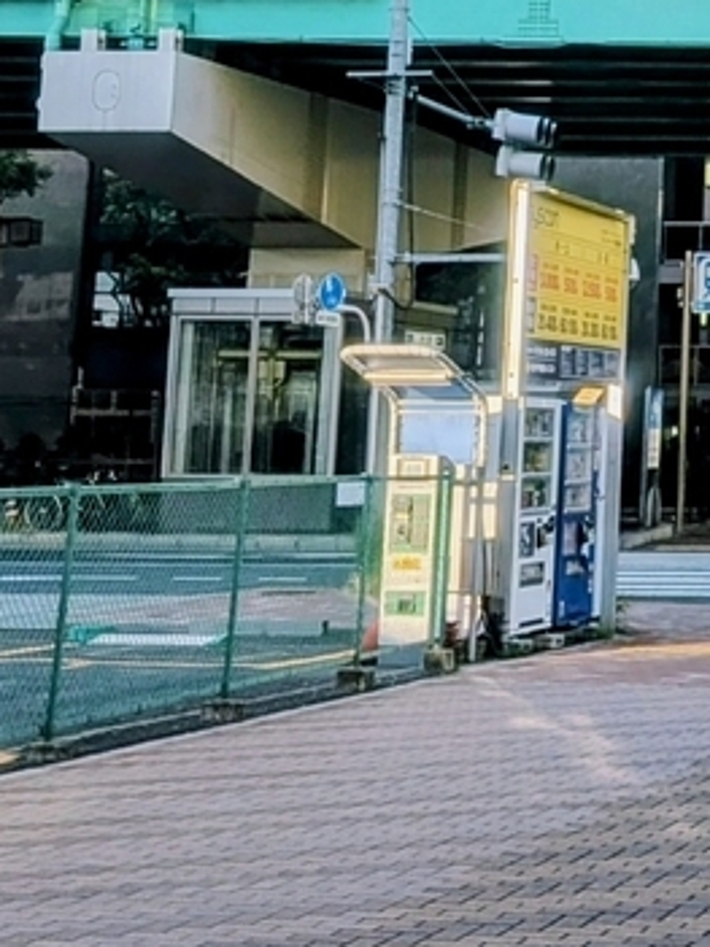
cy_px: 151
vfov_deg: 23.4
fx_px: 2244
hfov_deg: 16.2
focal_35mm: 82
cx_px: 1104
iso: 24
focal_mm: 4.53
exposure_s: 1/1048
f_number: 1.7
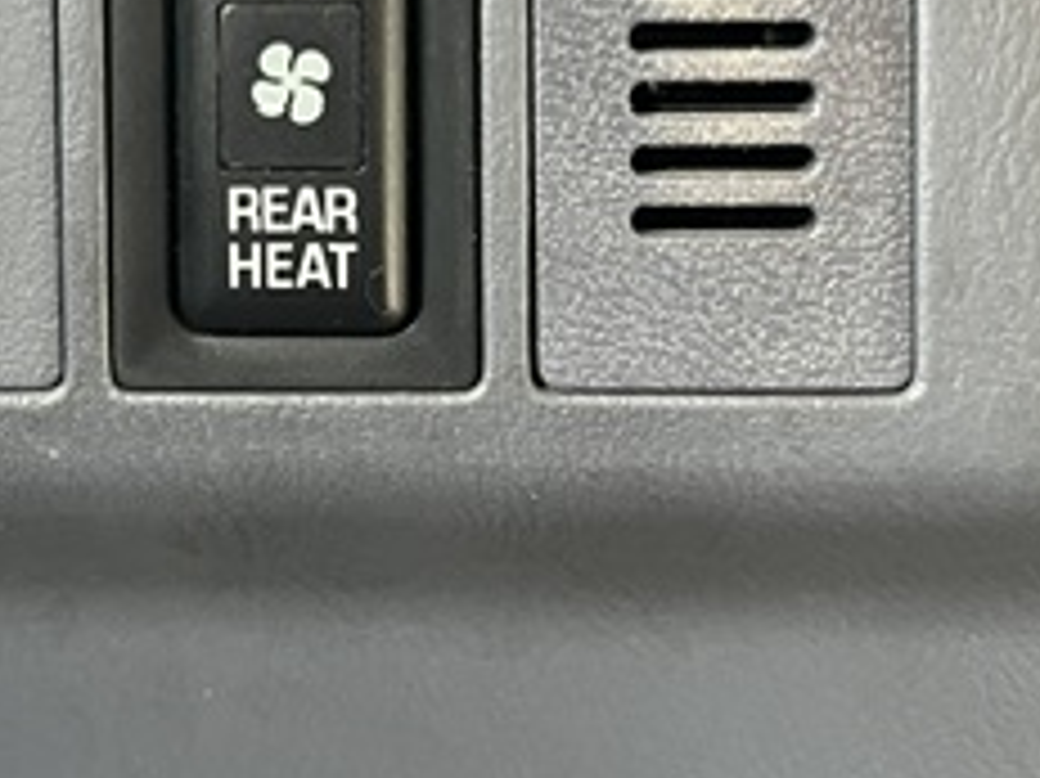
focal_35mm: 72
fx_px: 2162
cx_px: 275
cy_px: -72
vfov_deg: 19.6
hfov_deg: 26.7
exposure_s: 1/60
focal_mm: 5.1
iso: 250
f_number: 1.6
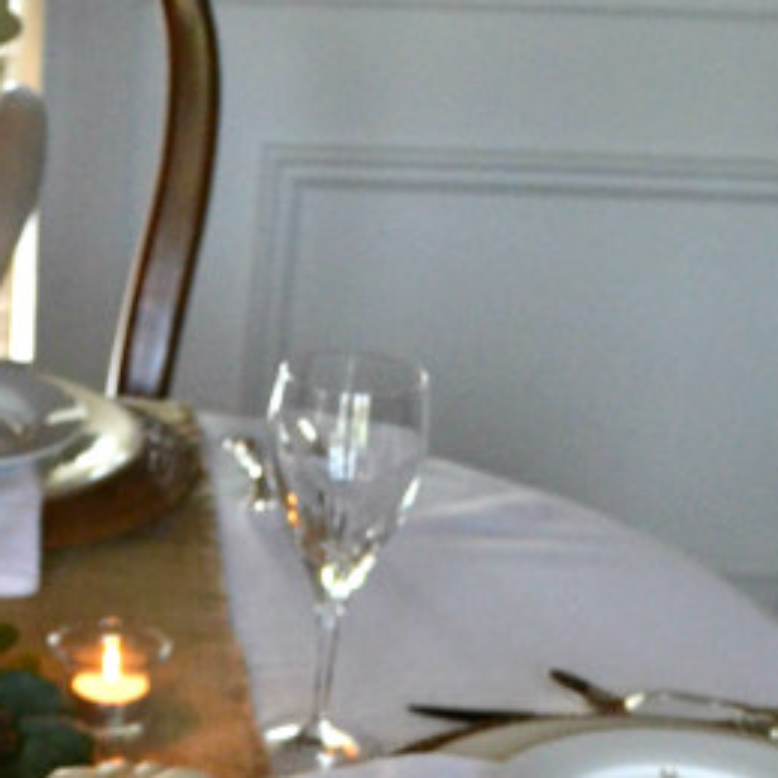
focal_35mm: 124
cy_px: 1376
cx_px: -96
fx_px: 3153
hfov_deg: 13.7
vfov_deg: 12.8
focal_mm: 24
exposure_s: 1/250
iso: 1600
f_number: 4
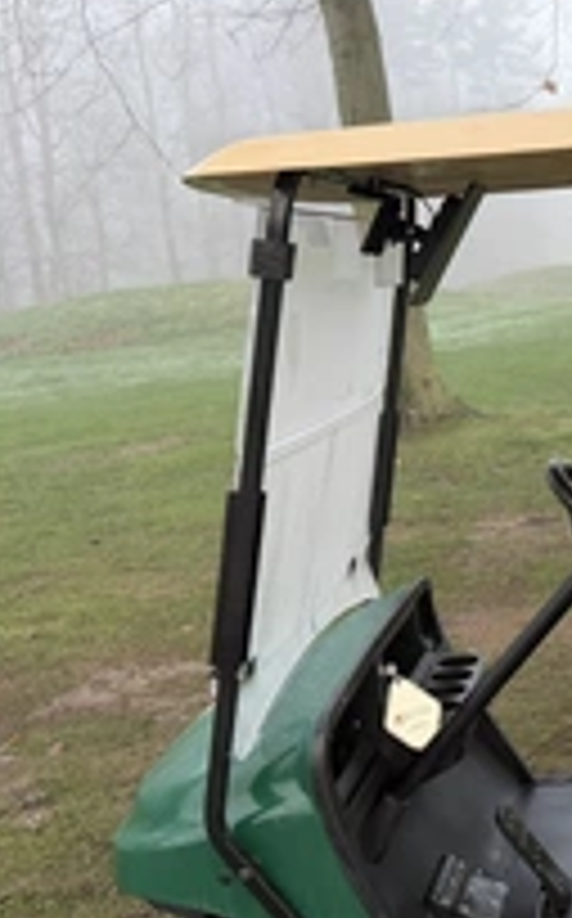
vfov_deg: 40.1
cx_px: 730
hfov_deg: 23.1
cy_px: 572
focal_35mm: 50
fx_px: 1251
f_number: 1.78
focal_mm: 6.76
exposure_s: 1/170
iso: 80
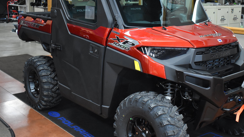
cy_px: 49
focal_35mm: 47
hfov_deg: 43.7
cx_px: 127
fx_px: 304
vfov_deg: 25.3
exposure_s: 1/125
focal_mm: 24
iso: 3200
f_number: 3.8
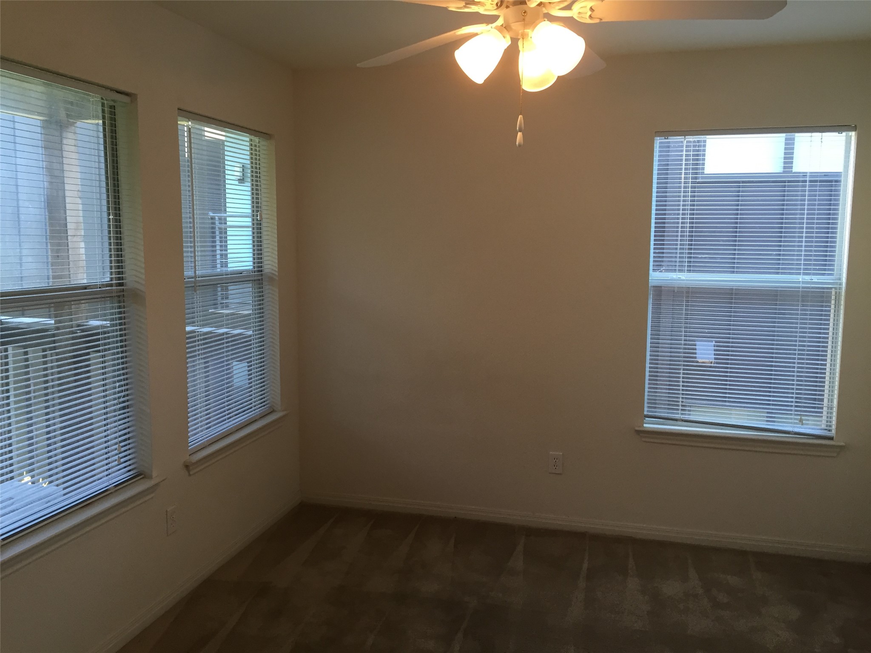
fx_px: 730
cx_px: 436
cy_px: 326
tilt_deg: -6.8
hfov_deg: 61.7
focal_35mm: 29
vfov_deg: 48.2
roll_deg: -1.2
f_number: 2.2
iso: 32
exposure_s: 1/30
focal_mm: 4.15
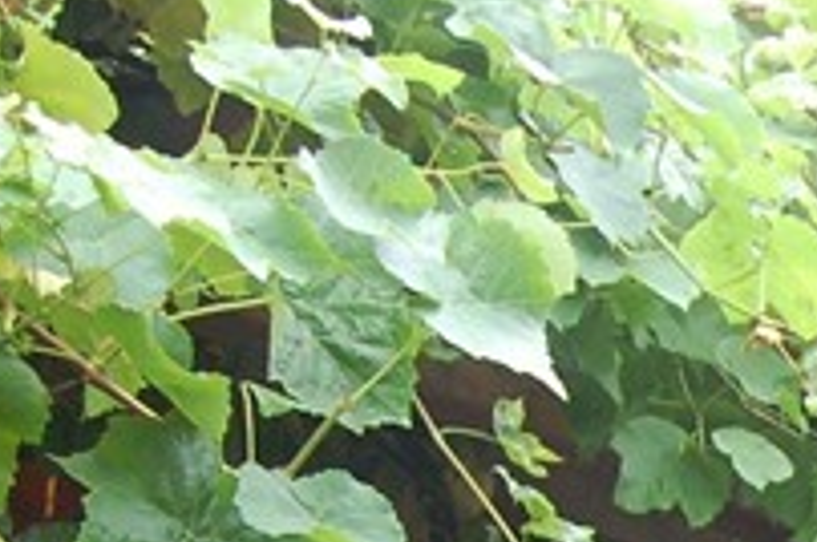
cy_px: 1096
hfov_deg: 12.8
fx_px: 3285
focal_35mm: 145
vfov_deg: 8.9
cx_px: 1486
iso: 400
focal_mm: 18
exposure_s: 1/100
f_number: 5
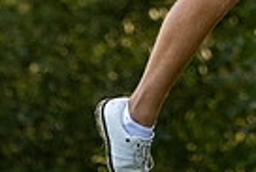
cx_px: 265
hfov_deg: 1.6
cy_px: -181
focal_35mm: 1275
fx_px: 9076
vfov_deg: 1.1
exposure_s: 1/640
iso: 400
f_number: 4
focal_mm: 300
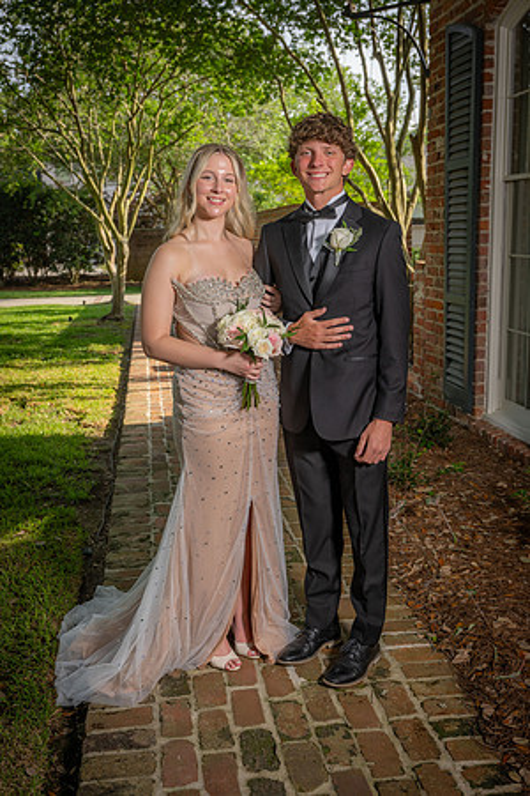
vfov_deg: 51.9
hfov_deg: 35.9
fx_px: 817
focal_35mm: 37
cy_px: 398
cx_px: 265
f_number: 5.6
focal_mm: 37
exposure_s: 1/160
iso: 100
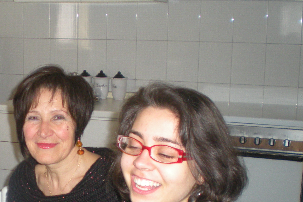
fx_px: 614
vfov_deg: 18.6
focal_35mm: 73
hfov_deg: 26.9
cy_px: 145
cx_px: 43
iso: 214
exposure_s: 1/60
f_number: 3.1
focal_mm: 6.3
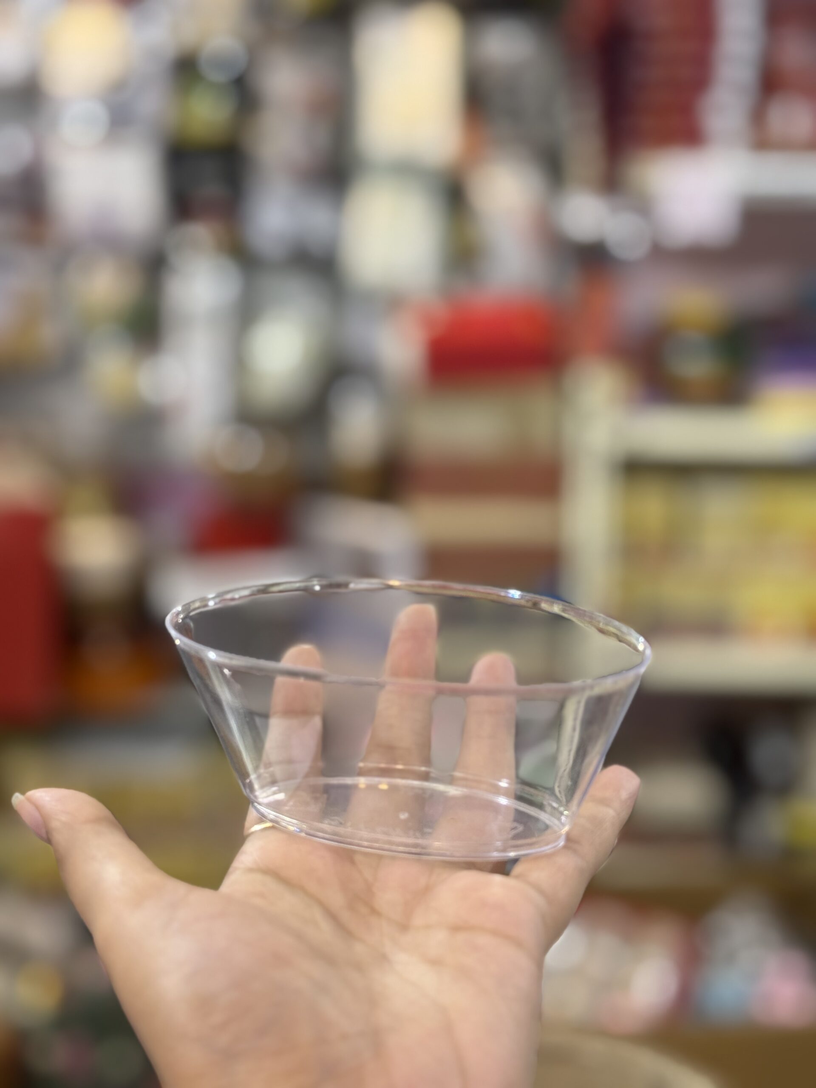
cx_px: 408
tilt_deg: -11.3
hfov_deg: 30.3
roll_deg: -0.6
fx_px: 1509
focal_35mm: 48
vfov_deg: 39.7
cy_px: 544
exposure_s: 1/50
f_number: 1.78
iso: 50
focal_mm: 6.76
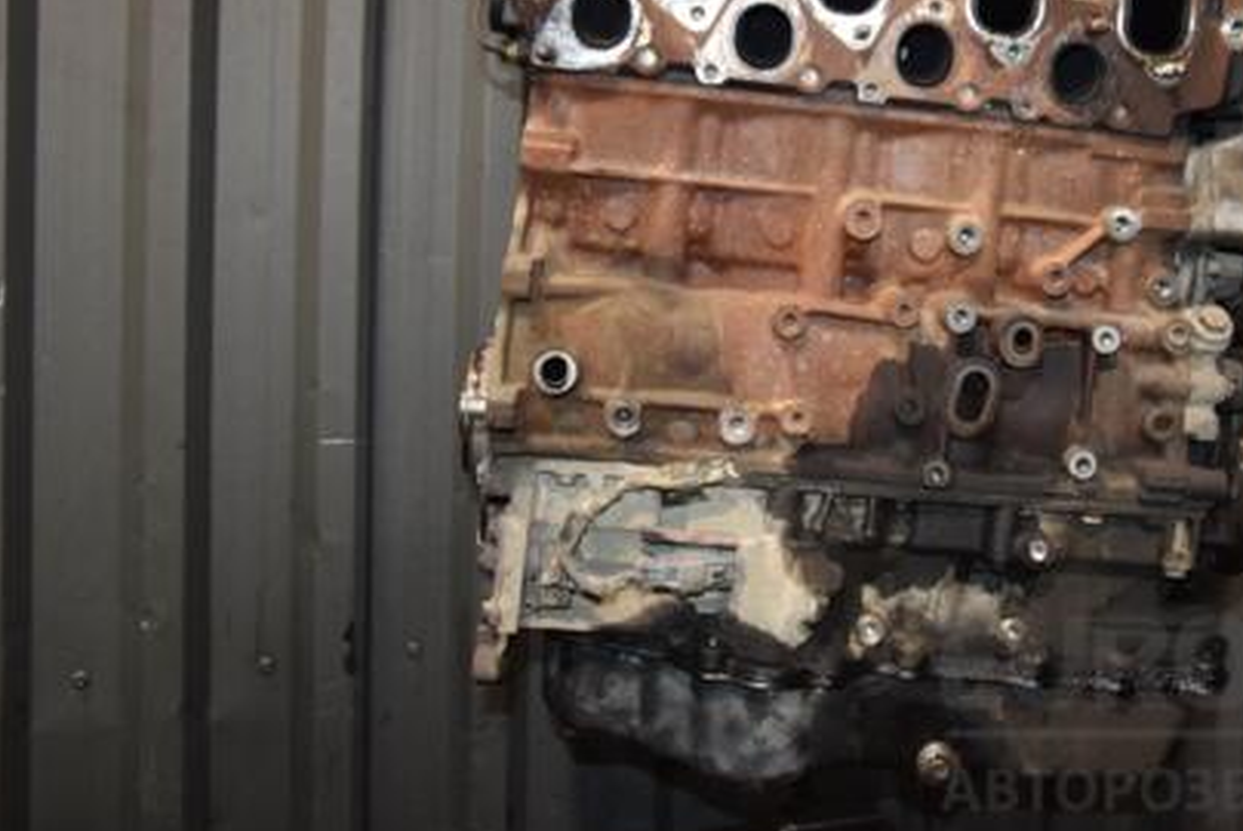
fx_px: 1615
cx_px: 883
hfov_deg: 41.2
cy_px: 252
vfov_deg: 28.6
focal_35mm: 47
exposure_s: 1/60
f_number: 5
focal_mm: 21
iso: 800
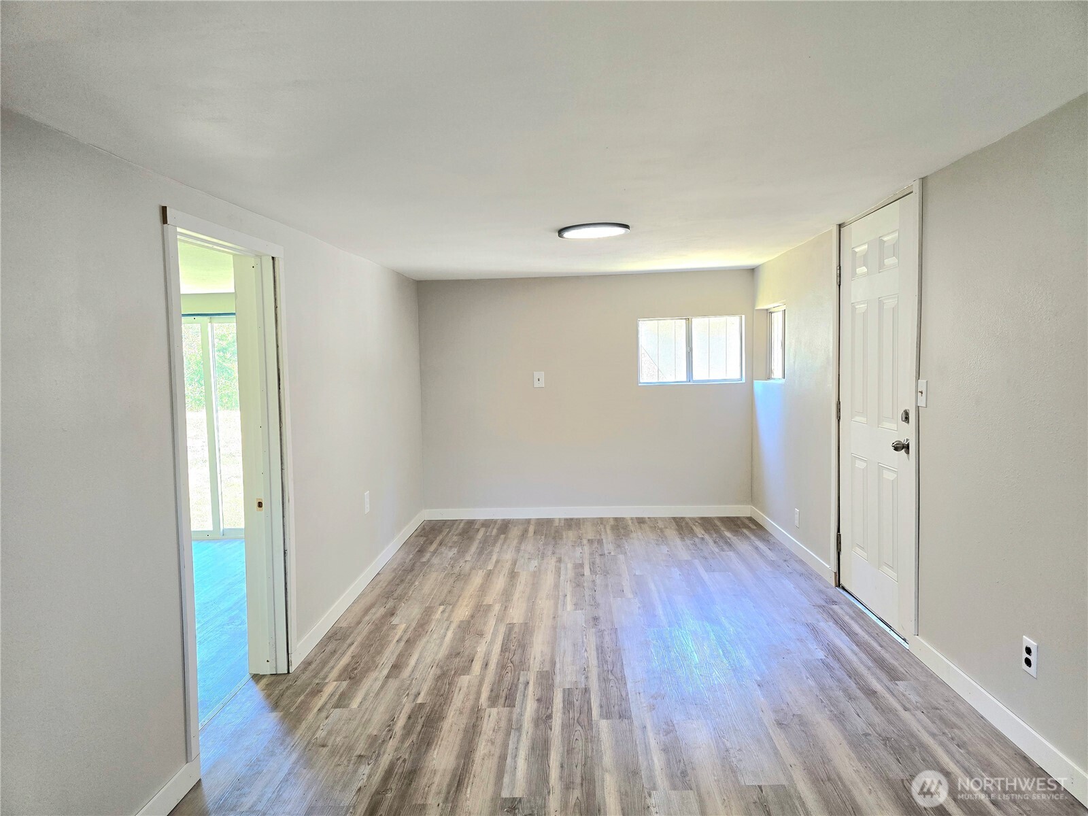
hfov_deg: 73.9
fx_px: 723
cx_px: 544
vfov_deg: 58.9
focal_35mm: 23
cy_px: 408
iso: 100
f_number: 1.7
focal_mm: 6.3
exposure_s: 1/120
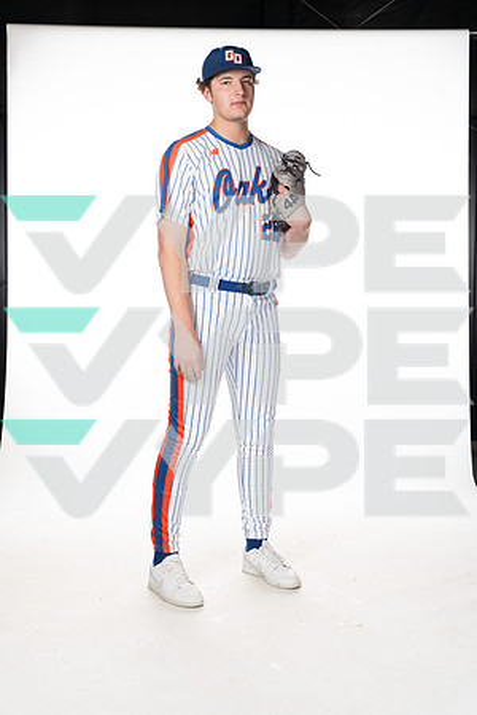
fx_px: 974
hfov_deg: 27.5
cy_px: 358
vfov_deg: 40.3
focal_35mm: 49
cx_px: 238
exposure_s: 1/250
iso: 400
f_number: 6.3
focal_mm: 49
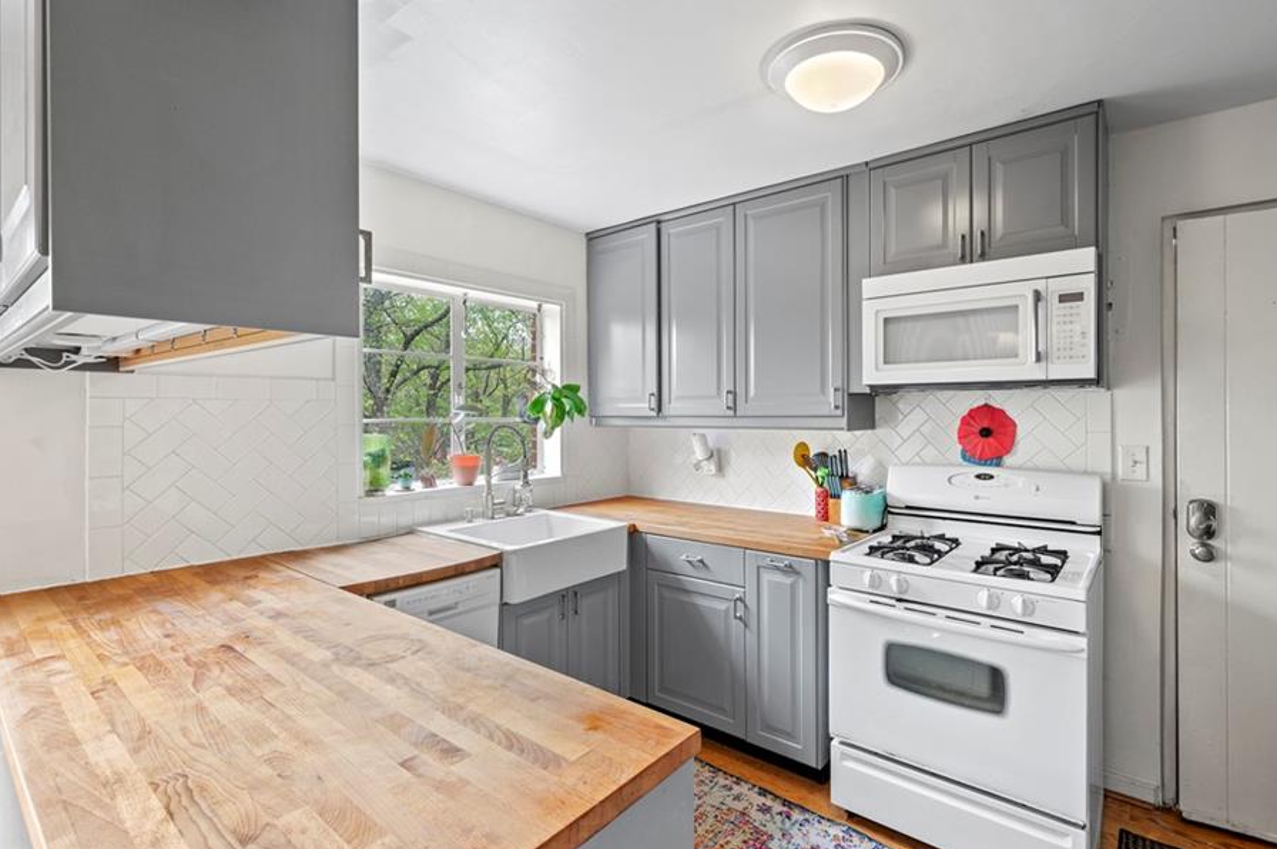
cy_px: 462
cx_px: 694
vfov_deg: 73.5
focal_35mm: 16
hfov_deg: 96.5
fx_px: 567
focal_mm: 14
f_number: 8
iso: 400
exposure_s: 1/5
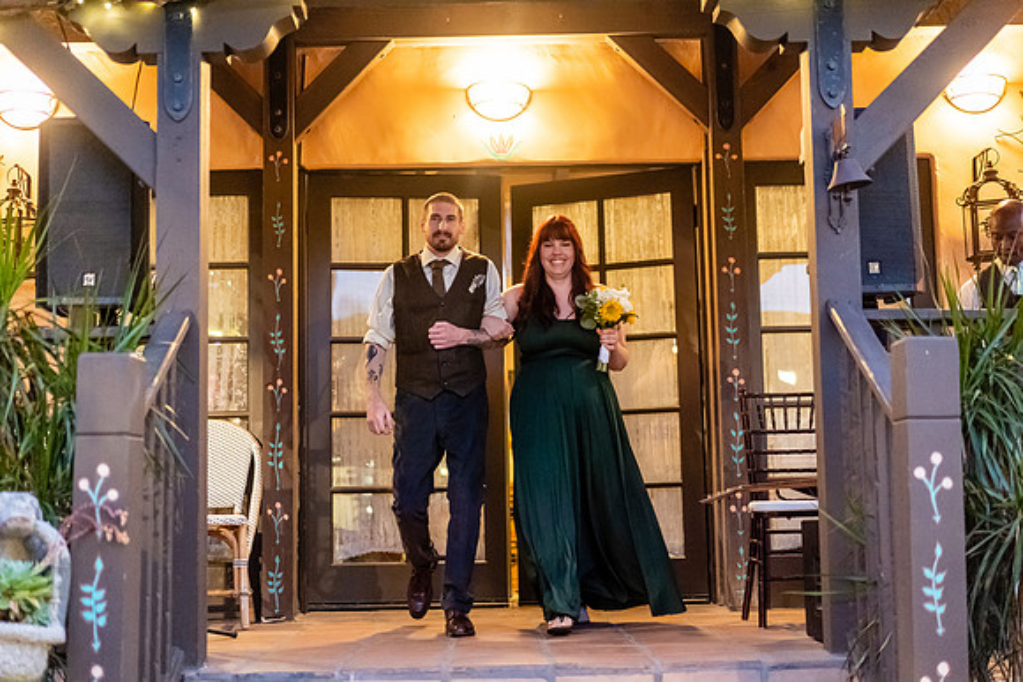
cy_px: 341
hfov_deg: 36.2
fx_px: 1563
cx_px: 512
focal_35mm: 55
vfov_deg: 24.6
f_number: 1.8
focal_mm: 55
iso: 2500
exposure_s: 1/200
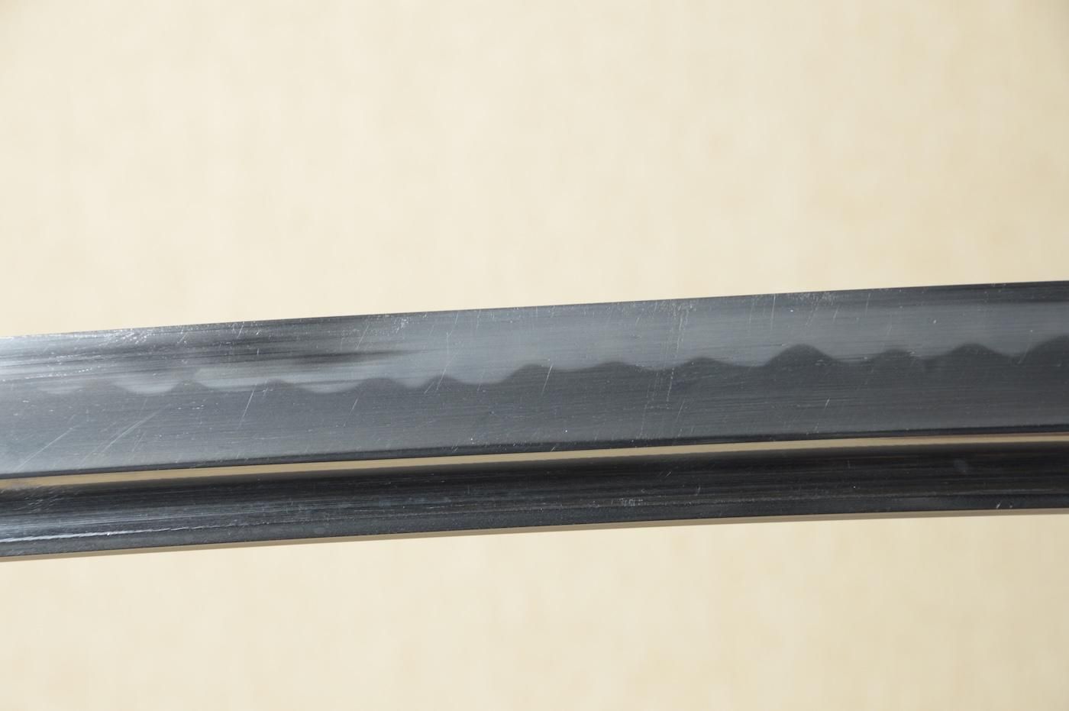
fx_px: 5563
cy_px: 356
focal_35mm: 188
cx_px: 534
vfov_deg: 7.3
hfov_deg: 11.0
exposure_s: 1/2
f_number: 11
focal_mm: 125
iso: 400
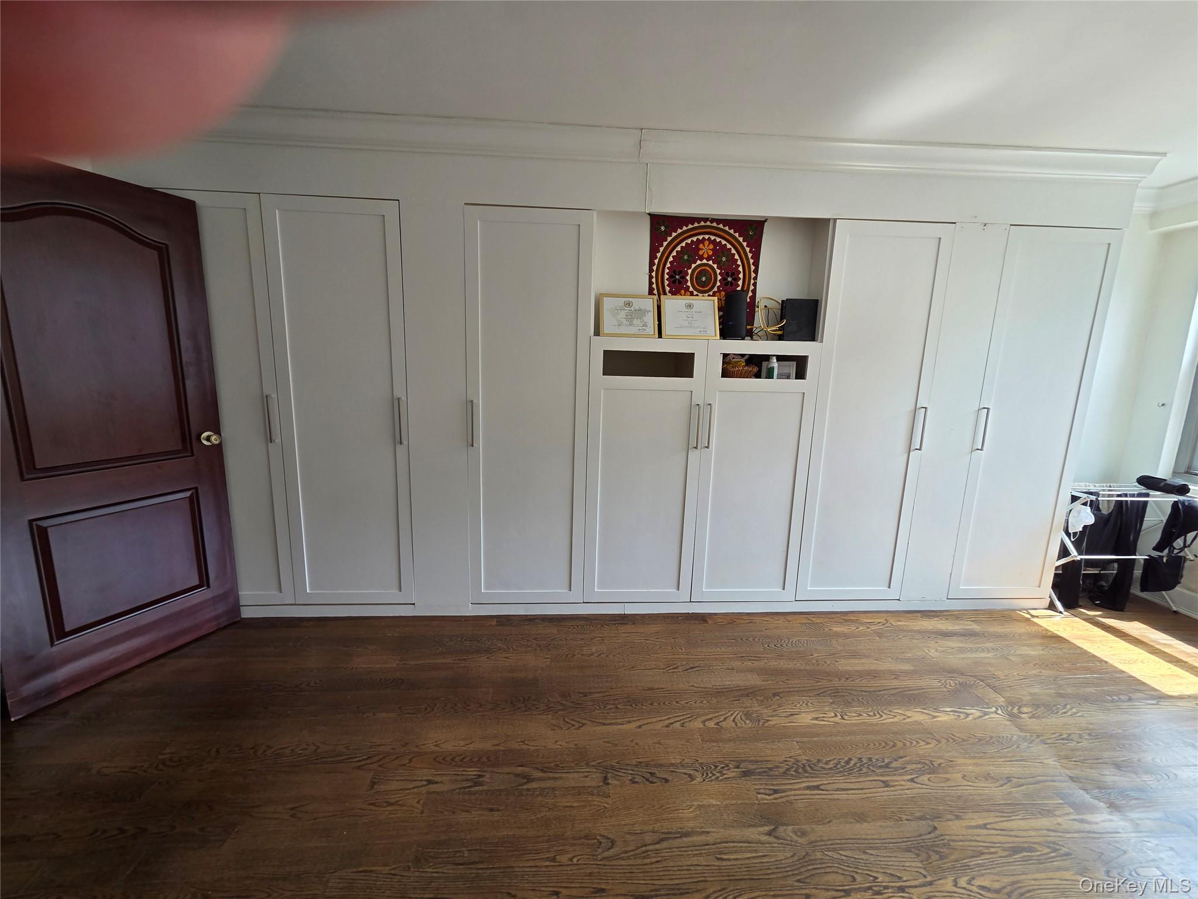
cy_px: 450
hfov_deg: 106.2
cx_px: 599
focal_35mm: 13
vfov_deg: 89.9
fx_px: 450
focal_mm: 2.2
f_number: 2.2
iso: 80
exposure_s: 1/120
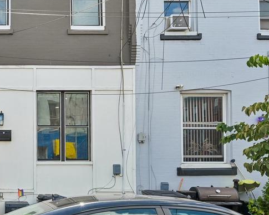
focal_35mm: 39
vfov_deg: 38.2
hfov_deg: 40.9
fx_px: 310
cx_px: 1
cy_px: 98
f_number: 8
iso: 100
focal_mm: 14
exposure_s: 1/80
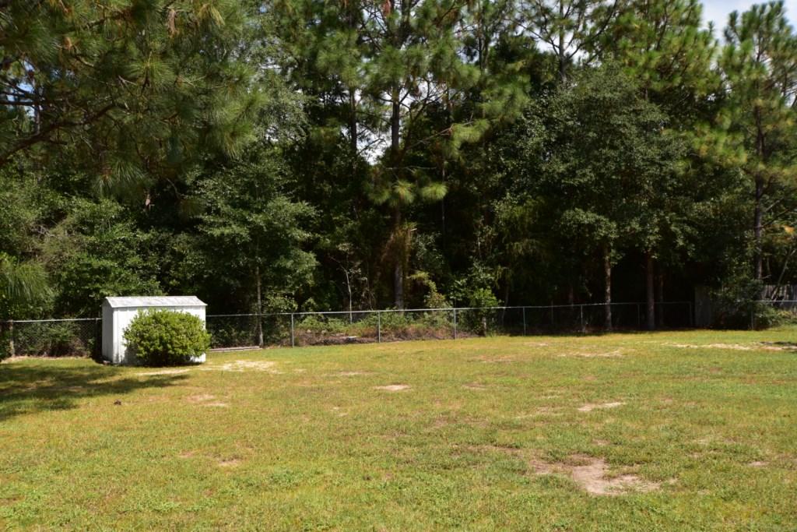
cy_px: 266
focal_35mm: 36
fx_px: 797
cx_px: 398
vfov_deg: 36.9
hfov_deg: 53.1
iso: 280
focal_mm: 24
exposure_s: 1/250
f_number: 10
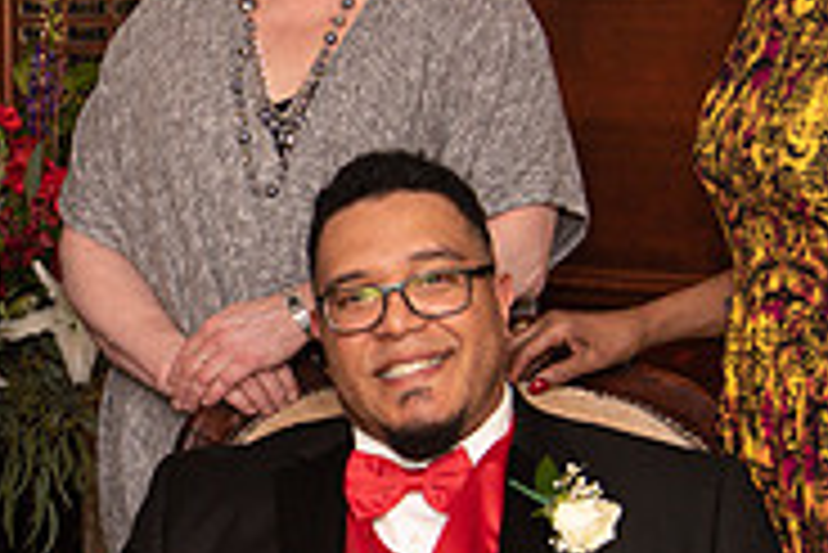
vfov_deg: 11.4
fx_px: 2762
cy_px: 268
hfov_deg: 16.7
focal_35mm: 120
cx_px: 27
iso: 800
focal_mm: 38
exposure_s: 1/200
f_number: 4
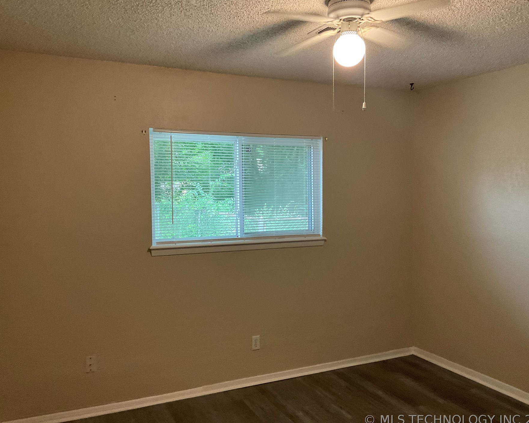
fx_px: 485
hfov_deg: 57.2
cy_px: 213
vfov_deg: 47.1
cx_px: 269
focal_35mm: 31
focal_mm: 3
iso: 200
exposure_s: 1/60
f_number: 1.8
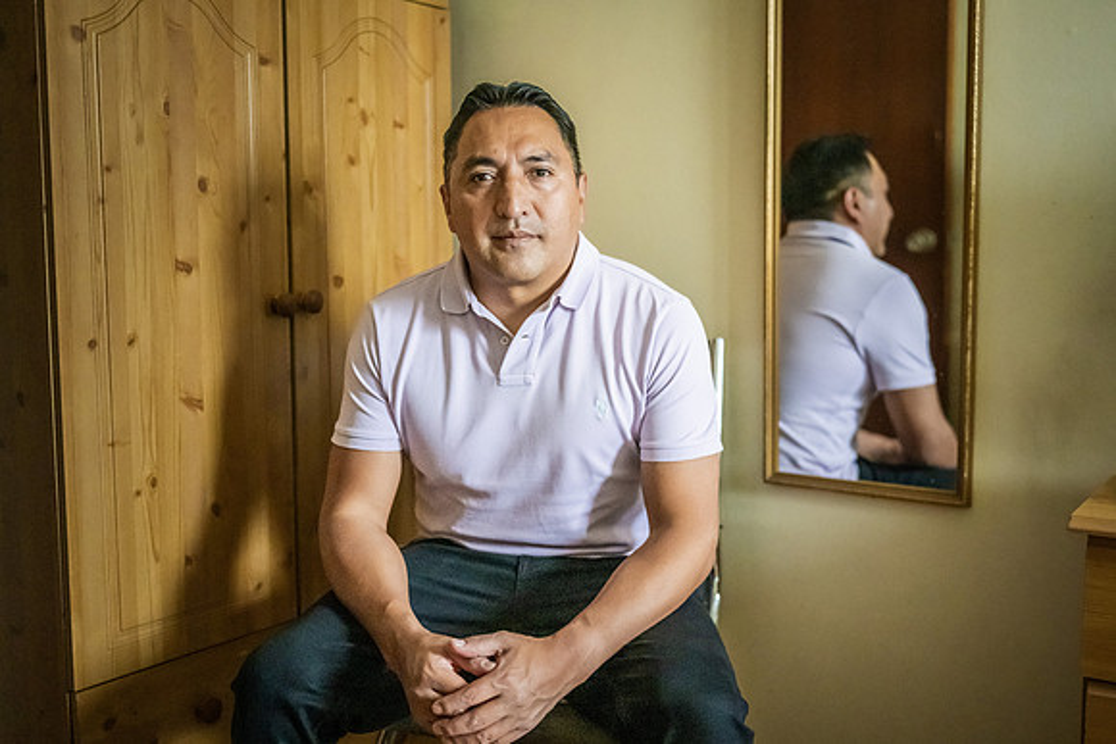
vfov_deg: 35.2
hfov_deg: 50.9
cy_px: 361
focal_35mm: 38
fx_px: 1172
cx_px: 574
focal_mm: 35
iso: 8000
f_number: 2
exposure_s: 1/2000
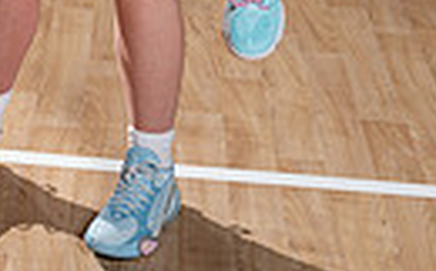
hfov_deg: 16.3
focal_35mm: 127
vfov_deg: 9.3
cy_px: -365
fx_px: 1508
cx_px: 70
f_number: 8
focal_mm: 36
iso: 100
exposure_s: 1/250
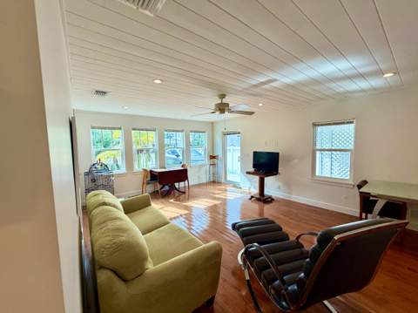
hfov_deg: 102.1
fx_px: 169
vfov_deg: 85.6
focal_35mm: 14
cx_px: 209
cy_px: 156
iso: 125
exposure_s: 1/120
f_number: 2.2
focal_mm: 2.22
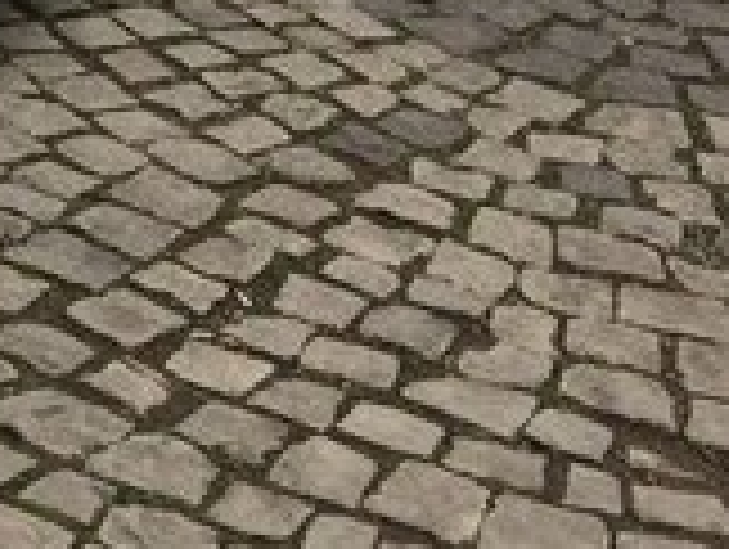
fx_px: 2489
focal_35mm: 118
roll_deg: -2.1
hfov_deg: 14.4
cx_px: -644
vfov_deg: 11.9
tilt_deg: -17.7
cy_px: -308
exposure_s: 1/760
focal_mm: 4.15
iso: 32
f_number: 2.2
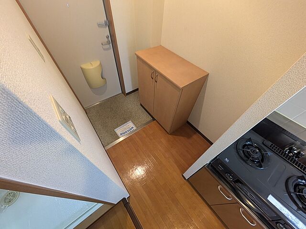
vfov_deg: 85.7
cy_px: 114
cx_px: 153
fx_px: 124
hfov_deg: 102.1
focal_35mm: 14
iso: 197
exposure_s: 1/24
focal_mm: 1.83
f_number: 2.2
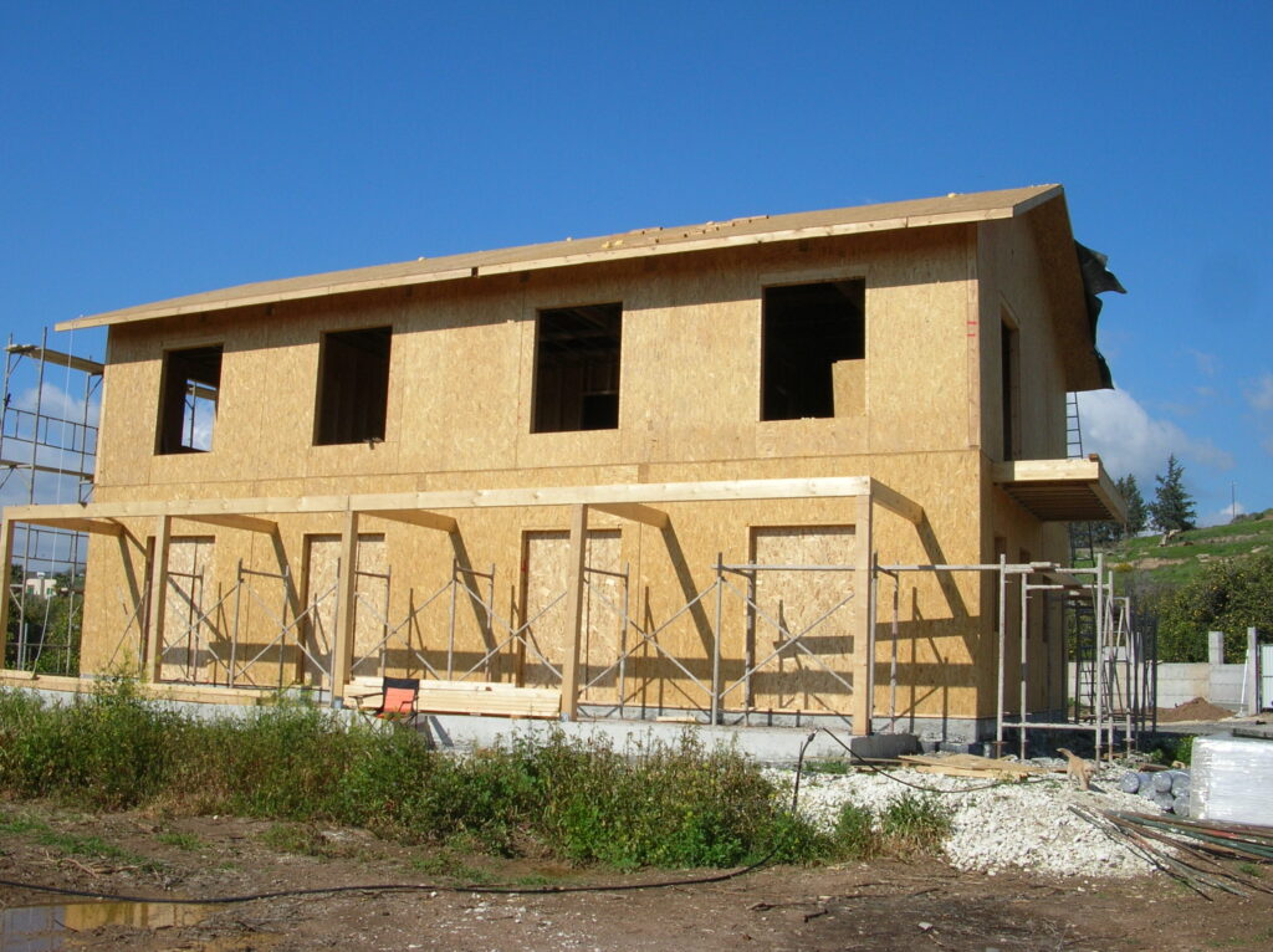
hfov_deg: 52.7
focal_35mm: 35
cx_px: 636
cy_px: 476
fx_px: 1286
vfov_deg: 40.6
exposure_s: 1/500
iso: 50
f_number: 5.6
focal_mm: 5.8
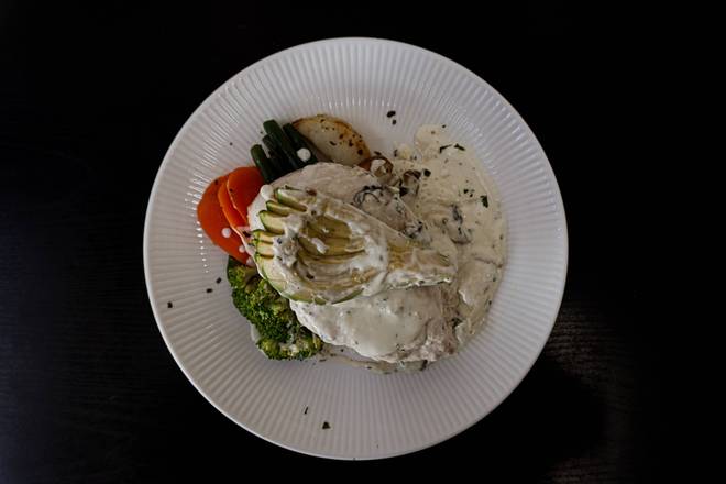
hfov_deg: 73.7
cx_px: 363
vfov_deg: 53.1
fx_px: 484
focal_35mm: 24
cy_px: 242
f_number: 5.6
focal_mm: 16
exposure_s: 1/30
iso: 100
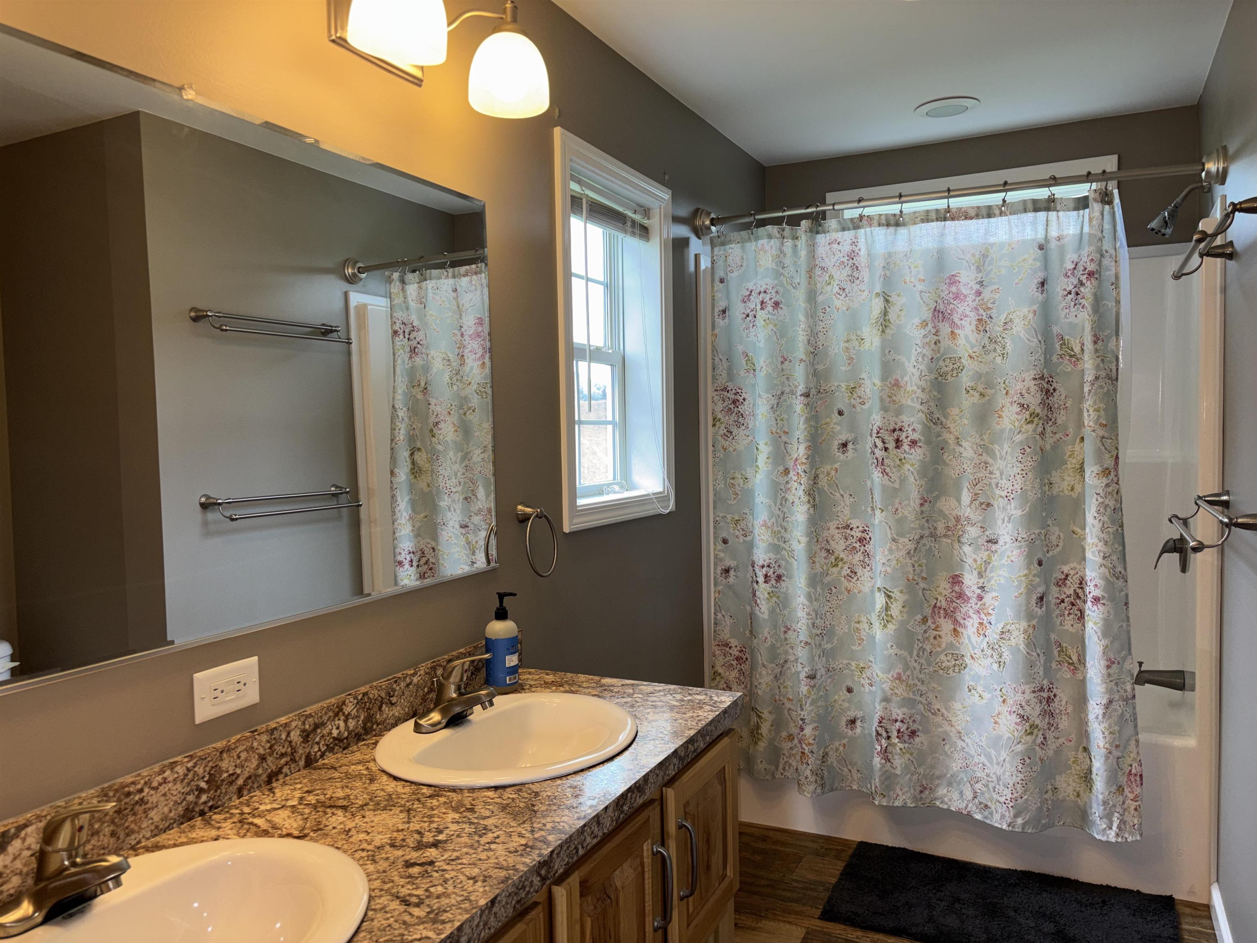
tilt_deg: -2.8
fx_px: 944
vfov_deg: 53.1
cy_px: 472
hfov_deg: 67.3
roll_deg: +1.3
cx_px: 628
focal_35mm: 26
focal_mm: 5.96
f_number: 1.6
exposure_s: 1/30
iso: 40
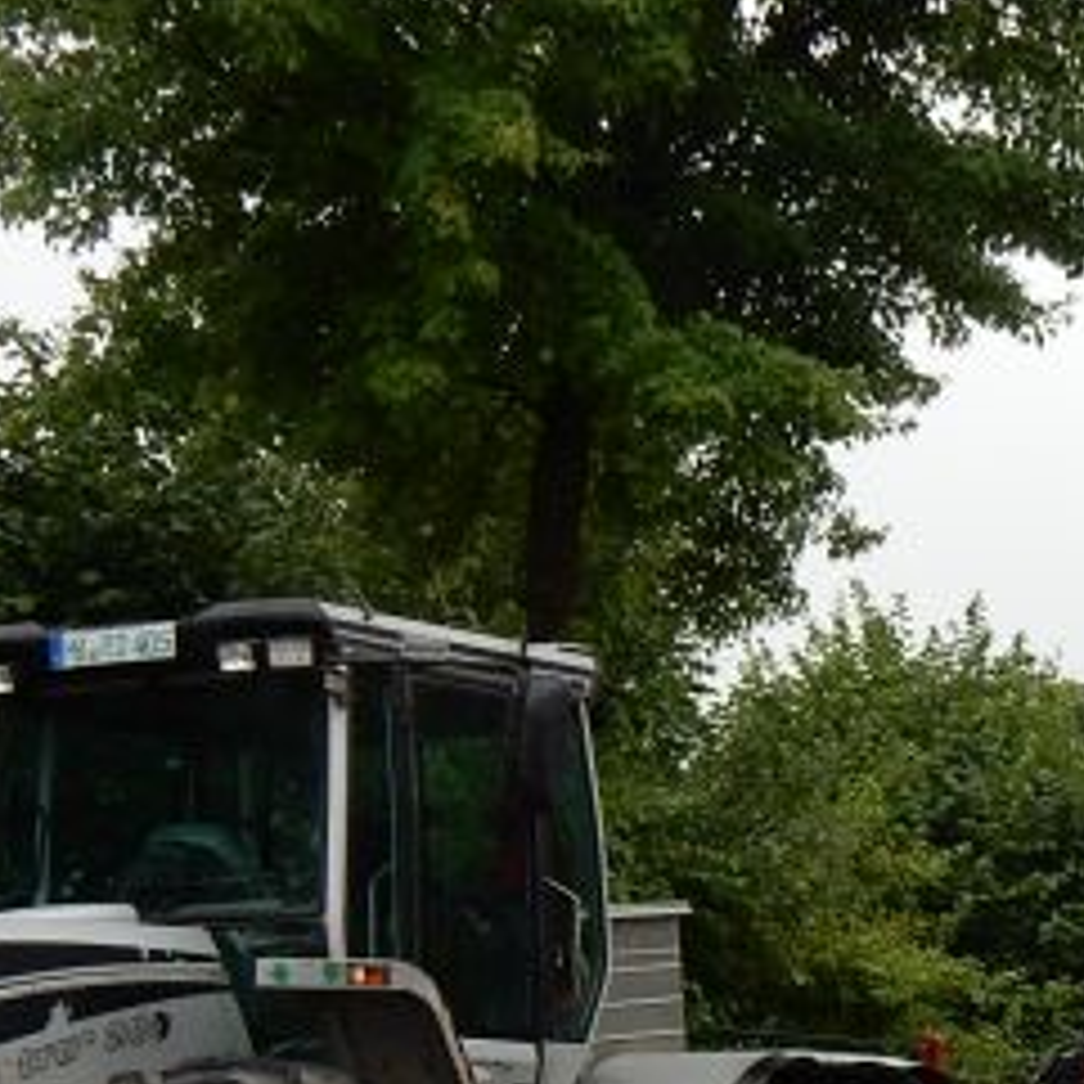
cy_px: 1183
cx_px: 1174
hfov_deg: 13.6
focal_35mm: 126
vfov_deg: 13.6
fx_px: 4464
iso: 125
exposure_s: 1/100
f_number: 4.2
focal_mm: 7.6
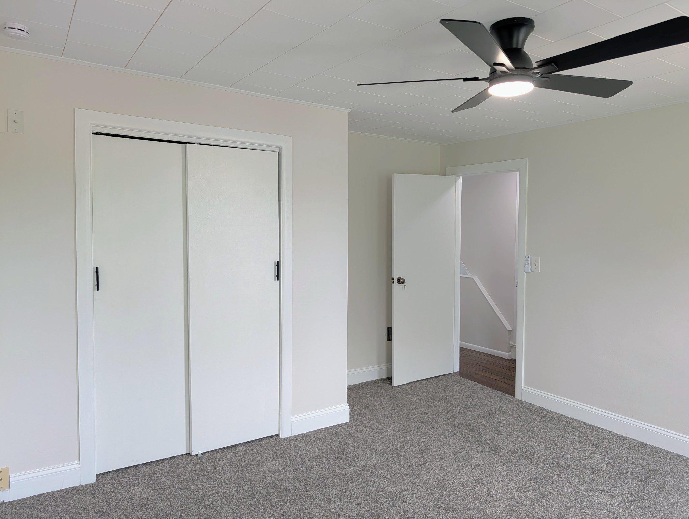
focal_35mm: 24
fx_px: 478
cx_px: 344
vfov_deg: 56.9
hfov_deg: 71.5
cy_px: 260
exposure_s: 1/30
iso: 34
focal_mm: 6.9
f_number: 1.68
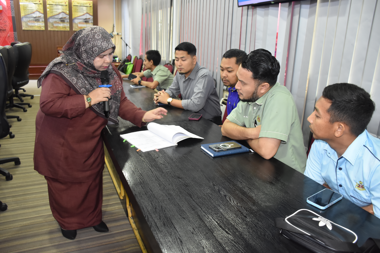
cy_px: 126
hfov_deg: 67.4
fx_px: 285
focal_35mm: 27
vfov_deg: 47.9
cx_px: 190
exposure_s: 1/60
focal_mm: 18
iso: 1800
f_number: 3.5
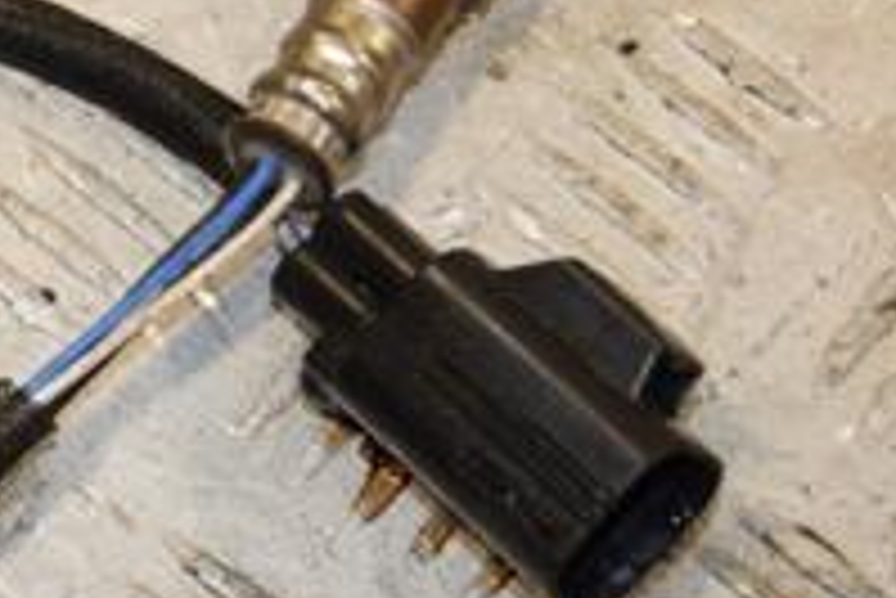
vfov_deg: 7.2
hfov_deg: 10.5
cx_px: -324
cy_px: 265
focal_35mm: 190
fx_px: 4732
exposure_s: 1/200
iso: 800
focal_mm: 42
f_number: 9
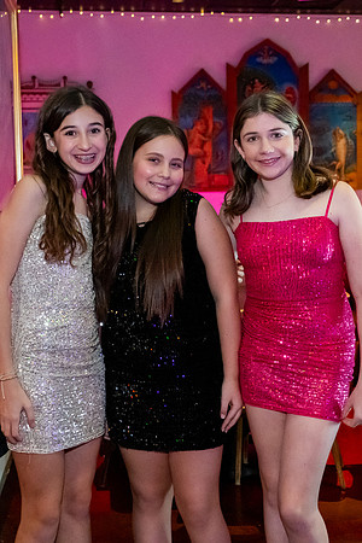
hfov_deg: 24.0
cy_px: 271
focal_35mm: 56
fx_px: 848
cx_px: 225
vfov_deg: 35.5
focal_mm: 24.9
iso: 6400
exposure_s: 1/60
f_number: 4
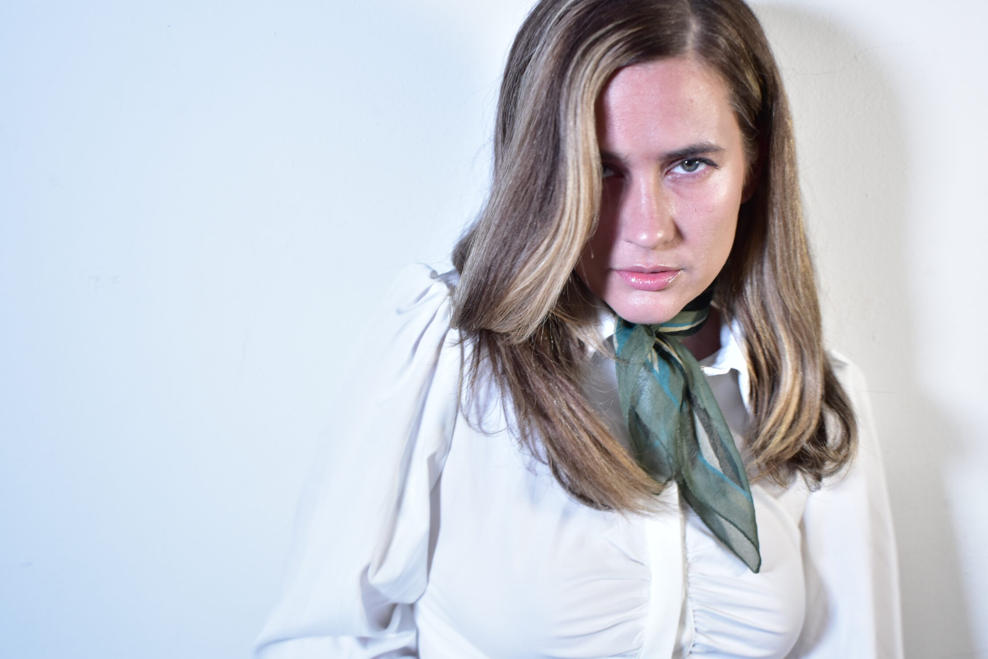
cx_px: 536
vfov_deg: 33.4
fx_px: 1098
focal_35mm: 40
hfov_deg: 48.4
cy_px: 325
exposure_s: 1/40
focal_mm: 35
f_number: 7.1
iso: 1600
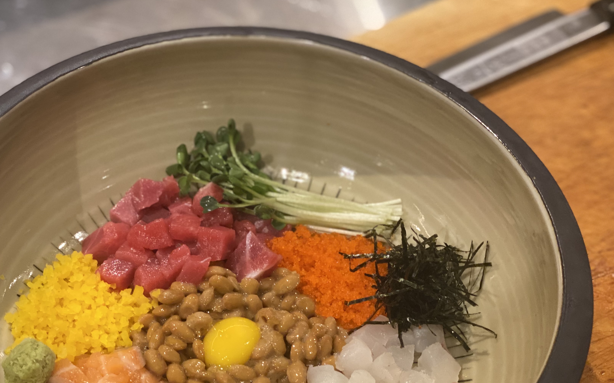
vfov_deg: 18.8
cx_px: 235
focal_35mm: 69
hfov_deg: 29.7
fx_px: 1155
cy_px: 283
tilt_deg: -51.4
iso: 320
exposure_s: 1/40
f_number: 2
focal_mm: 6
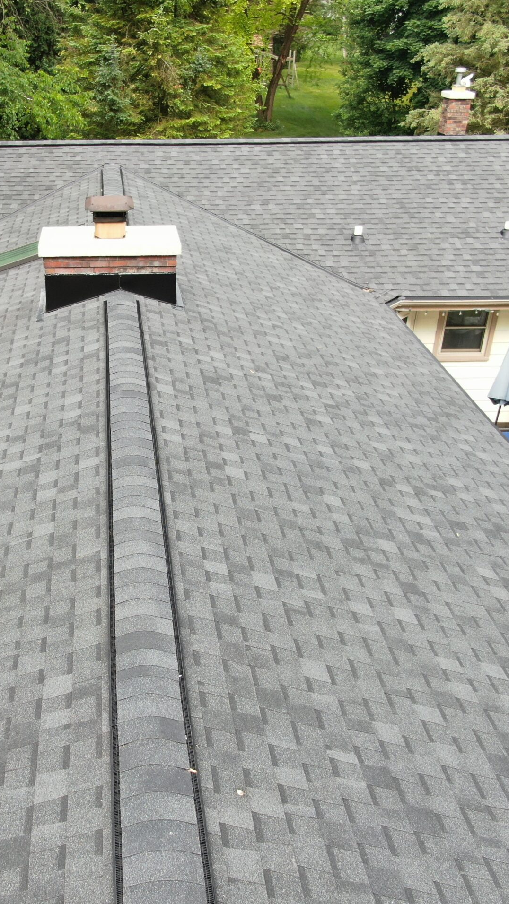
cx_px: 109
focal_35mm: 35
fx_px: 839
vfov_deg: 56.6
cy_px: 452
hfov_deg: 32.9
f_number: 2.8
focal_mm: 4.39
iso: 100
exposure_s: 1/200
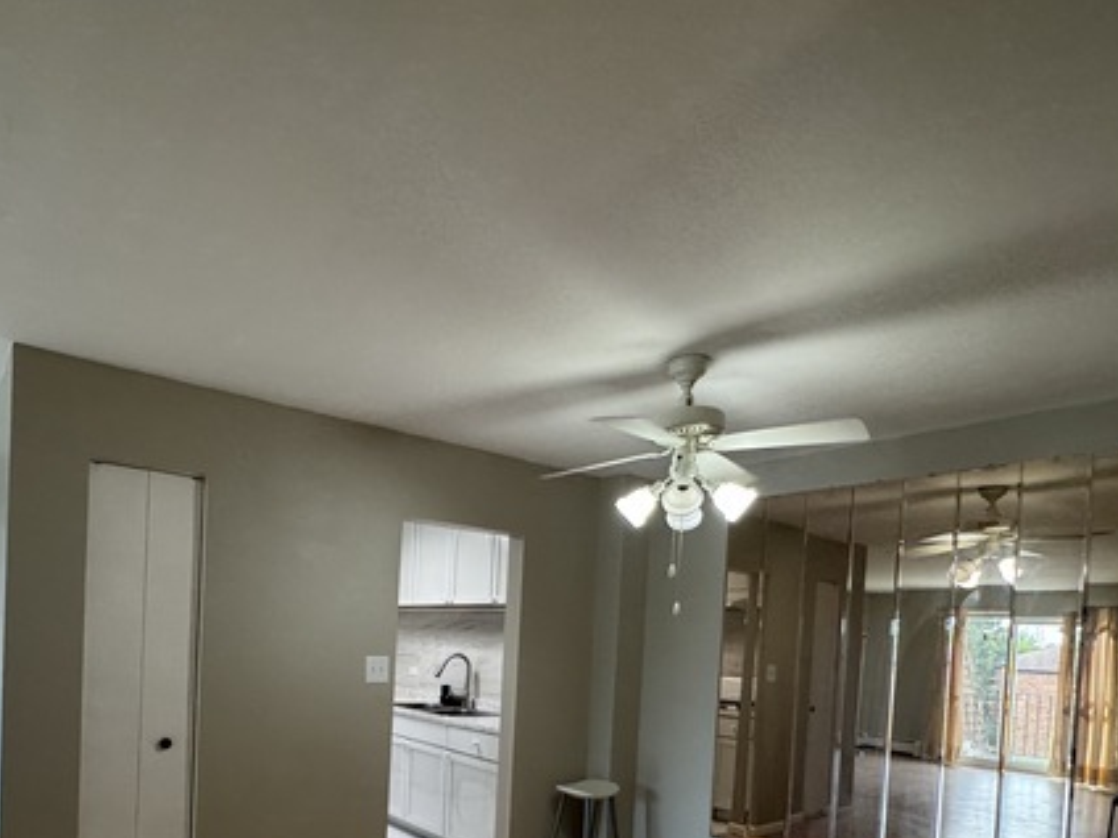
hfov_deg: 74.5
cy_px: 651
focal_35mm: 22
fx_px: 711
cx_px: 392
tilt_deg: -1.2
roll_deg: -3.3
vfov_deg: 57.3
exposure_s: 1/120
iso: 250
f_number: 2.2
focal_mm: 2.22
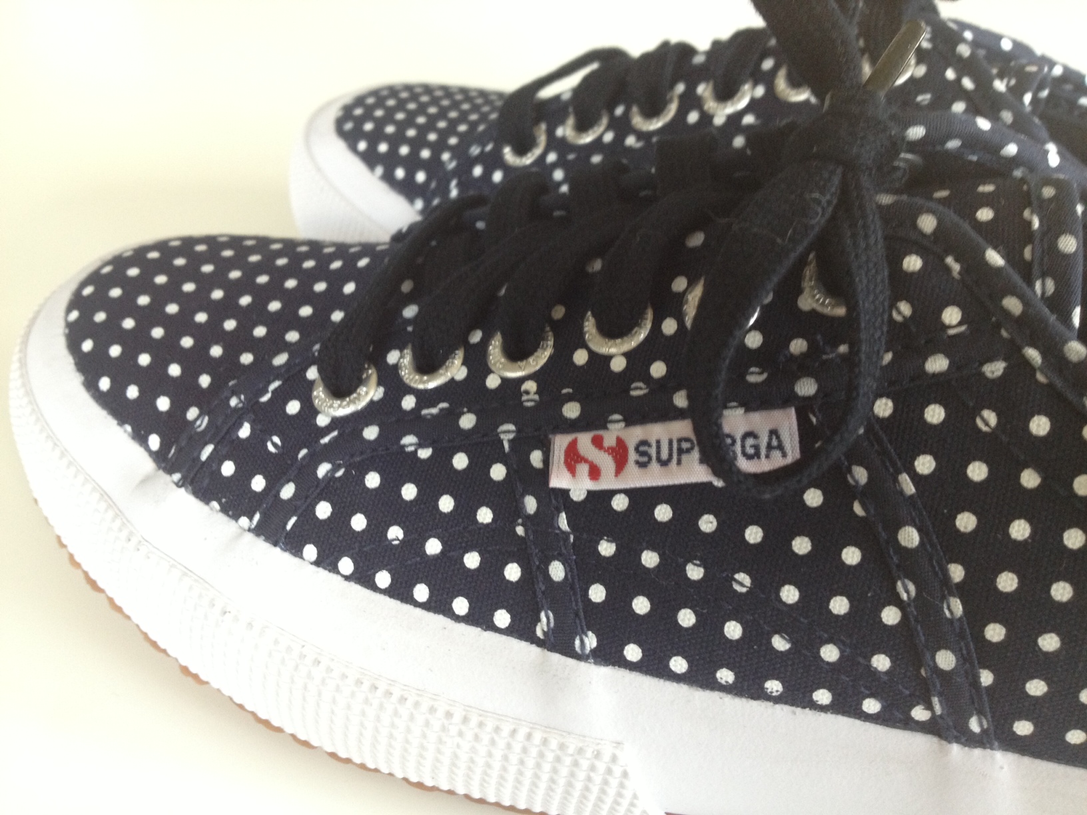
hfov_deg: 52.6
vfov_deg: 40.7
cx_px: 544
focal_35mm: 35
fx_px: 1099
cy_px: 408
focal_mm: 4.28
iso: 125
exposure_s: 1/20
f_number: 2.4
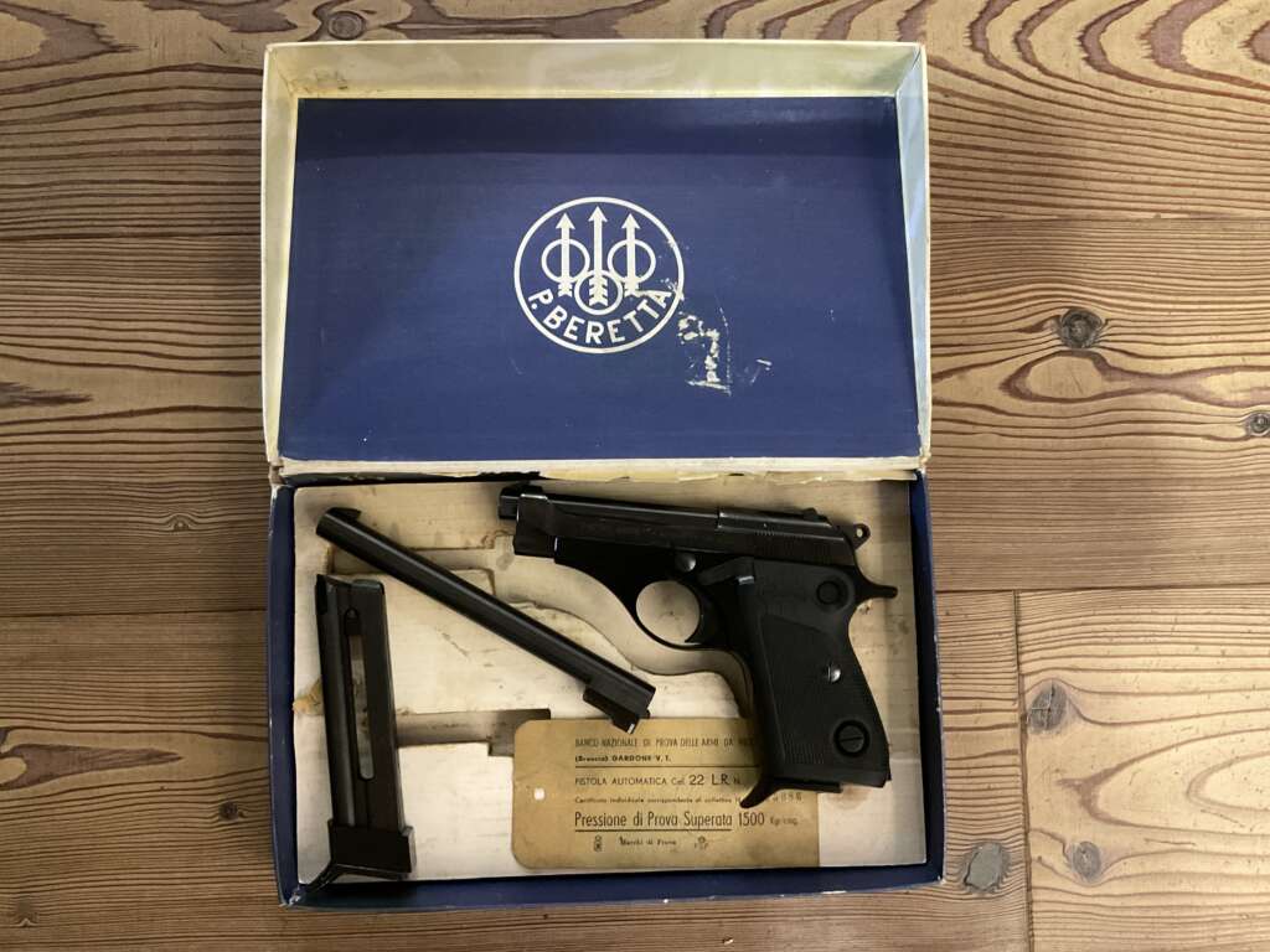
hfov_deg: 61.7
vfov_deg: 48.2
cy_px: 476
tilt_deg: -87.7
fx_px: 1064
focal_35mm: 29
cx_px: 635
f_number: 1.8
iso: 500
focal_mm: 3
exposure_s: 1/30
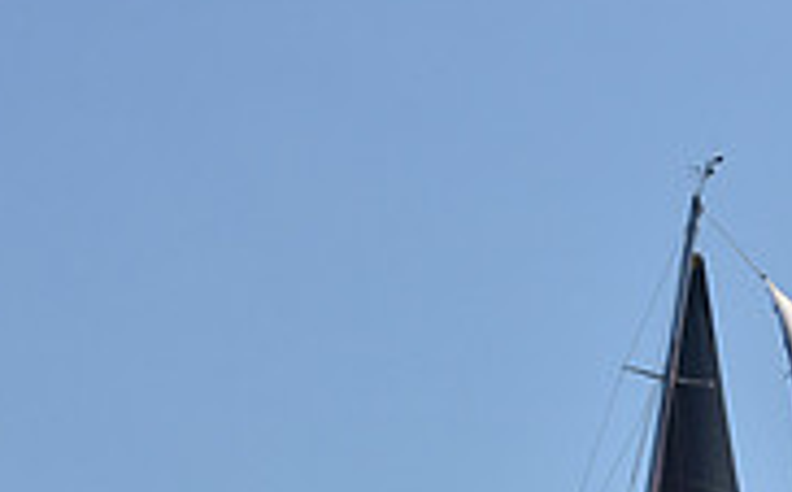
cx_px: 707
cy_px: 1232
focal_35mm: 228
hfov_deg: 9.2
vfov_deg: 5.5
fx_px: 4912
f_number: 10
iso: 320
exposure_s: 1/1600
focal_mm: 70
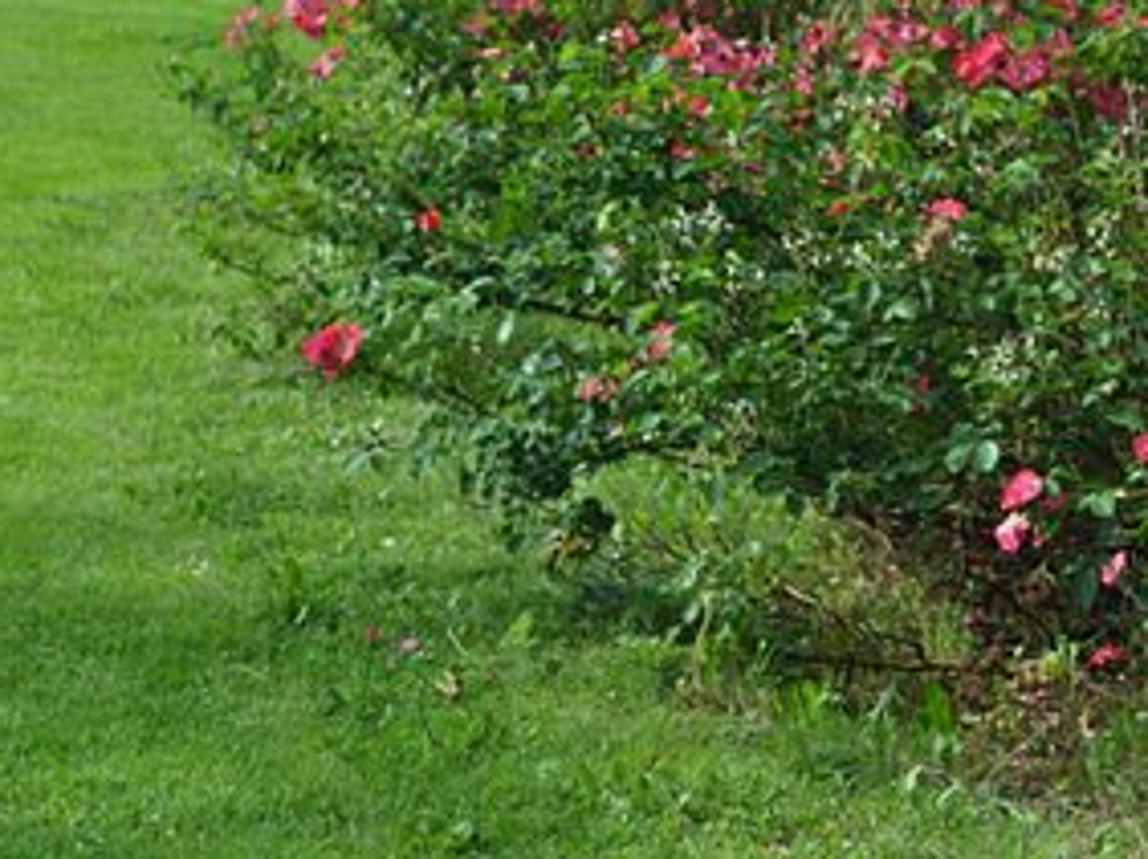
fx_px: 4767
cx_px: 953
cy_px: 529
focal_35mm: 144
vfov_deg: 10.3
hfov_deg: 13.6
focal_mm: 55
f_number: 8
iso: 200
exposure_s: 1/250
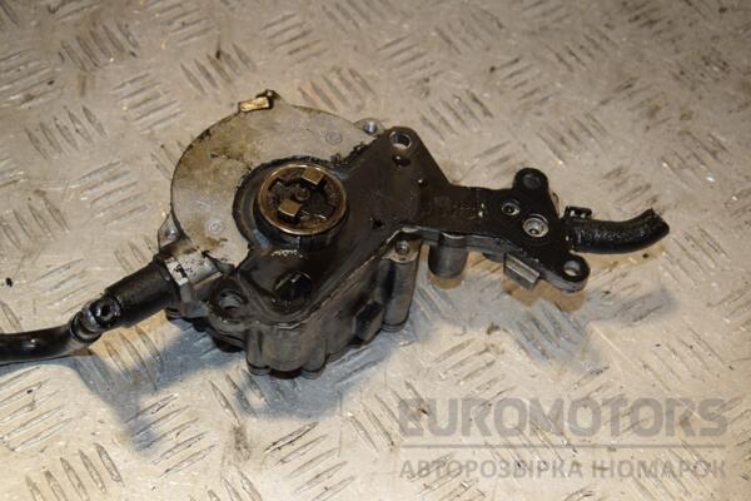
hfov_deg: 28.1
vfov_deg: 18.9
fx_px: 1502
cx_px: 376
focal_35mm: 72
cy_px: 250
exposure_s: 1/200
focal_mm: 48
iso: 800
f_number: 7.1
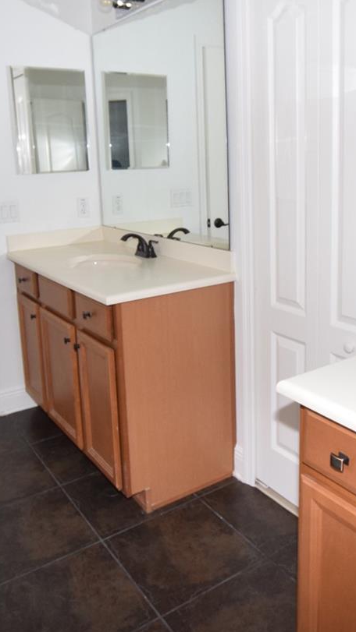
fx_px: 520
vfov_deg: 62.3
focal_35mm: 31
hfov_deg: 37.6
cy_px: 265
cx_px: 217
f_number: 5
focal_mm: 10
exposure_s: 1/100
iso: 800
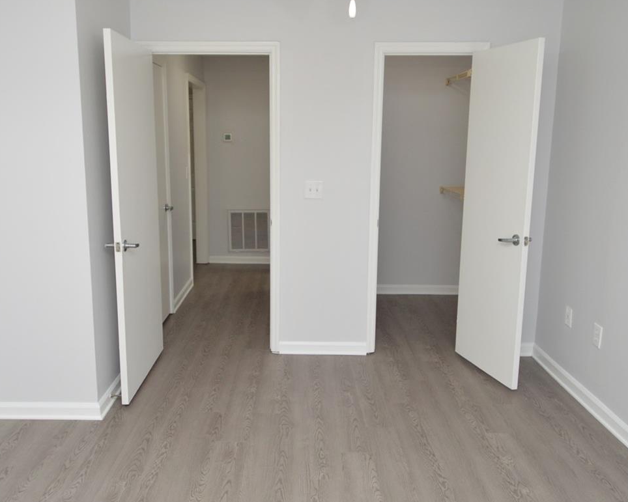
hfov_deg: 62.1
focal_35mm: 28
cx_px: 283
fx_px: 520
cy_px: 233
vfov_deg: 51.5
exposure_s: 1/60
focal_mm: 12
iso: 400
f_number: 4
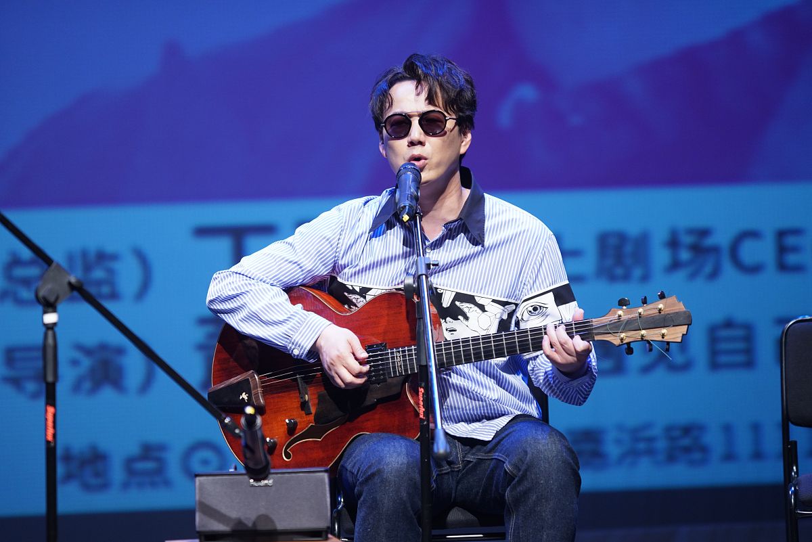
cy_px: 271
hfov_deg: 10.3
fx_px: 4512
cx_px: 406
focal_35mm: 200
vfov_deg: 6.9
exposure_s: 1/80
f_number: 2.8
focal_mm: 200
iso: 1600
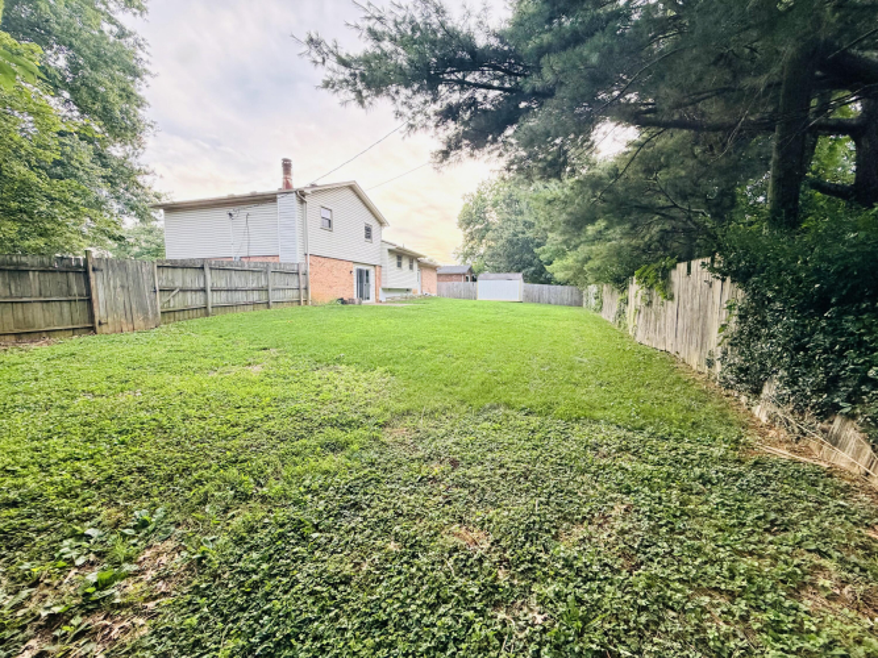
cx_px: 439
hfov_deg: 102.1
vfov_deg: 85.7
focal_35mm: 14
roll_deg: +0.0
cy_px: 329
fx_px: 355
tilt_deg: -5.6
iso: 200
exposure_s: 1/121
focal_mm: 2.22
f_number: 2.2
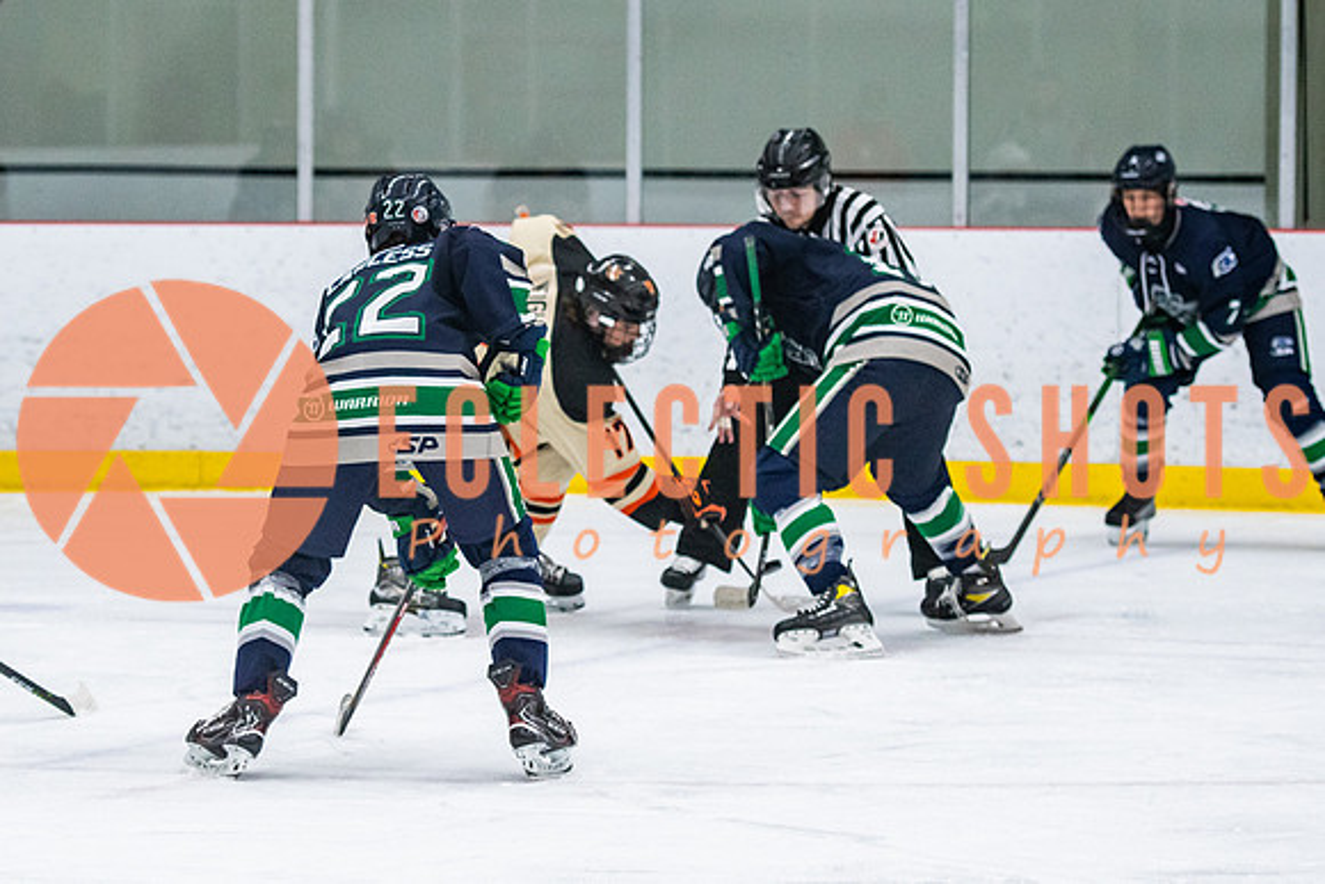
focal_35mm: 205
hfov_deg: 10.0
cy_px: 339
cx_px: 403
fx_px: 7551
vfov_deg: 6.7
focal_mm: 98
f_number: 2.8
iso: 1600
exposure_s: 1/640
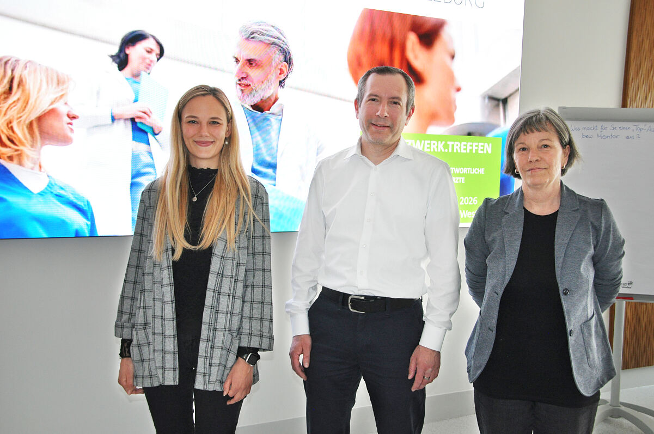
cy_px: 217
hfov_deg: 49.6
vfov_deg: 34.1
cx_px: 327
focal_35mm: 39
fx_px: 707
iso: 800
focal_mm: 26
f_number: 4
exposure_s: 1/80
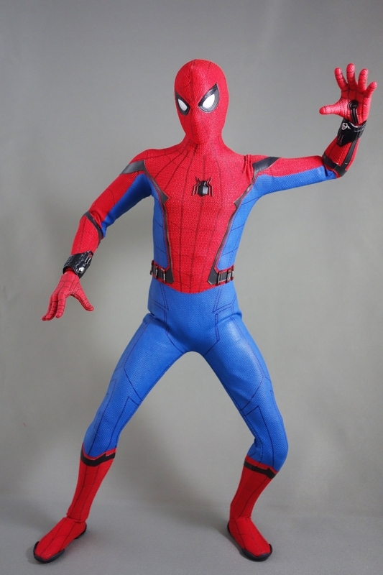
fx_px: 607
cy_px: 288
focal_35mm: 38
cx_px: 192
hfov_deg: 35.0
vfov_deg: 50.7
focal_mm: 14.23
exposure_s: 1/40
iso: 800
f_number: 2.8
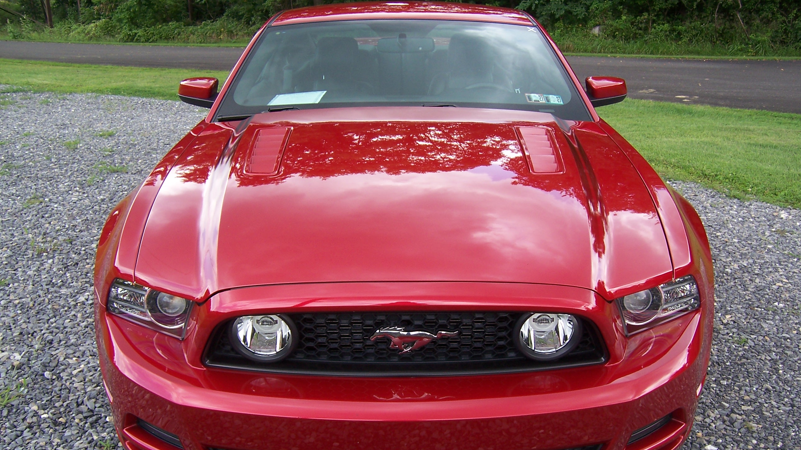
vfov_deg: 32.8
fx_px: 765
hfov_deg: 55.3
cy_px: 258
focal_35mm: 36
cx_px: 400
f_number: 3.4
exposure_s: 1/180
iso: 80
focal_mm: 5.5
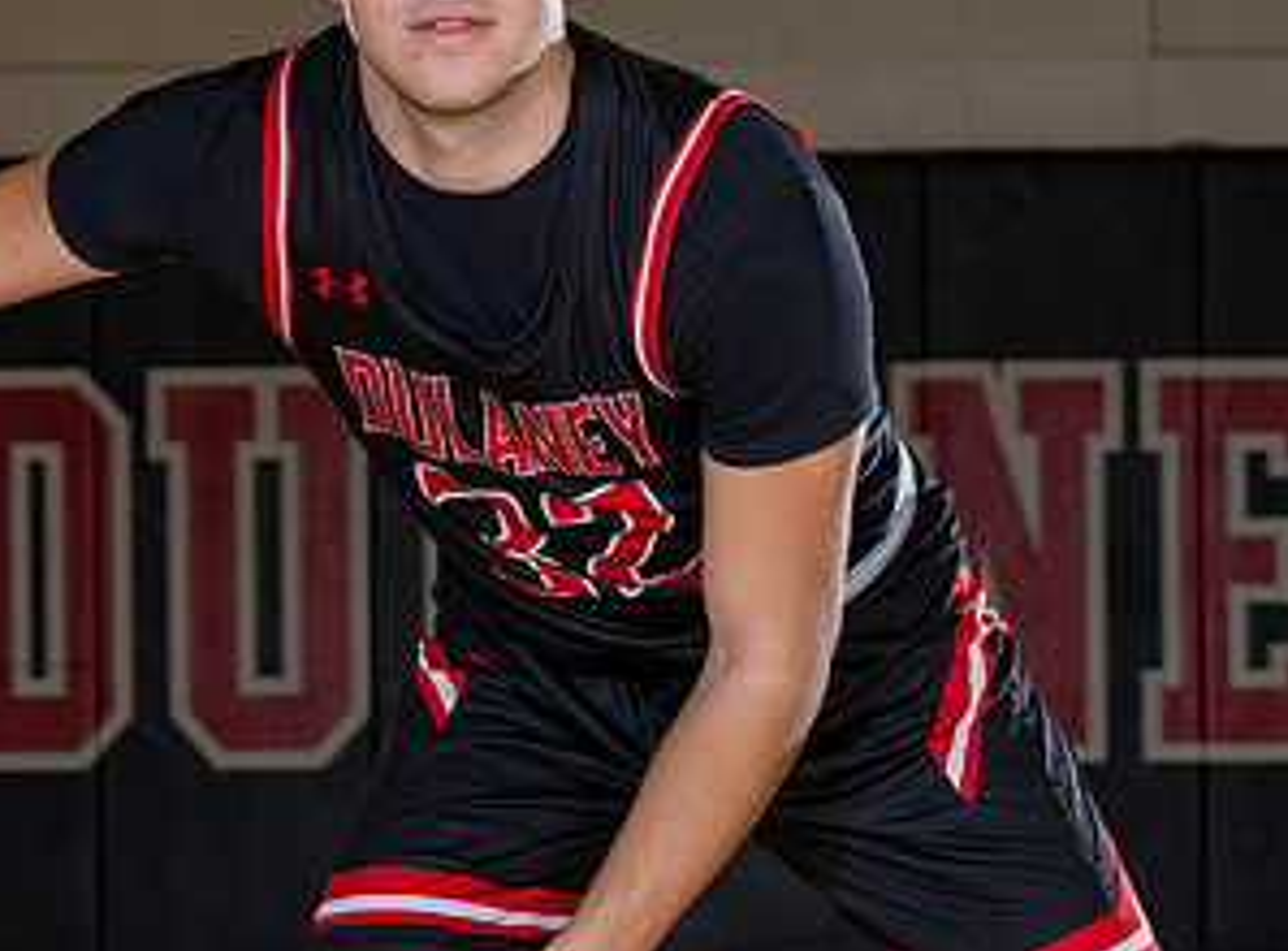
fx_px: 6993
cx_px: 545
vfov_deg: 7.8
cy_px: 557
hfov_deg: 10.5
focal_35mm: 189
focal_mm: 70
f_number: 7.1
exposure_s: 1/100
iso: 400
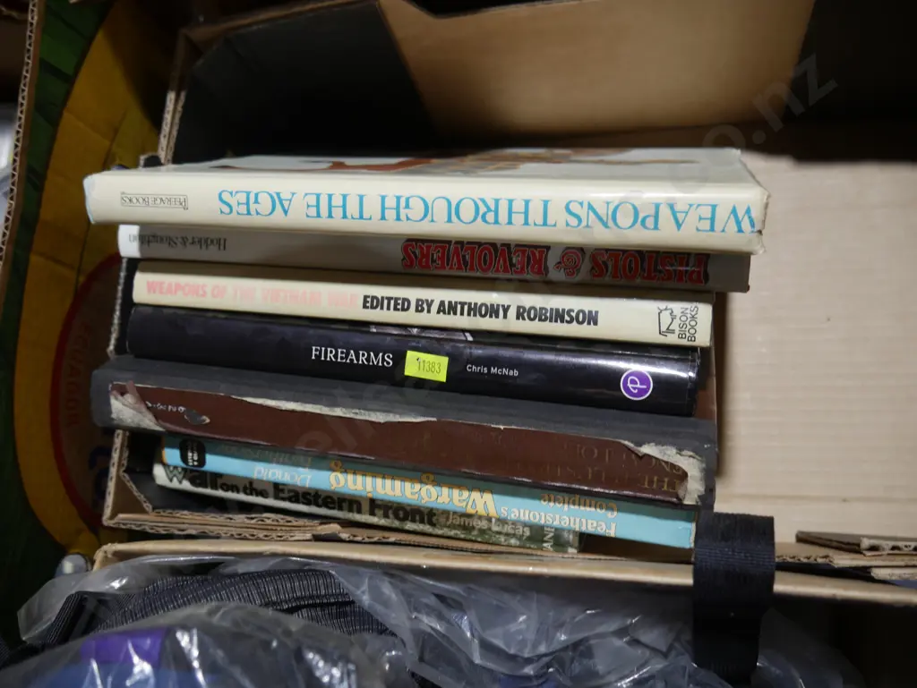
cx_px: 458
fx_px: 742
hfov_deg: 63.4
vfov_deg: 49.8
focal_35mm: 28
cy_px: 344
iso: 200
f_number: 3.5
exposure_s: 1/80
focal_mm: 14
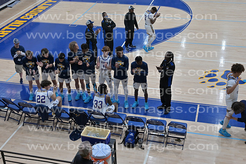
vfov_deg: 27.0
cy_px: 82
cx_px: 123
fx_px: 341
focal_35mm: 50
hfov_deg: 39.6
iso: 3200
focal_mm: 50
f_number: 4
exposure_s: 1/400
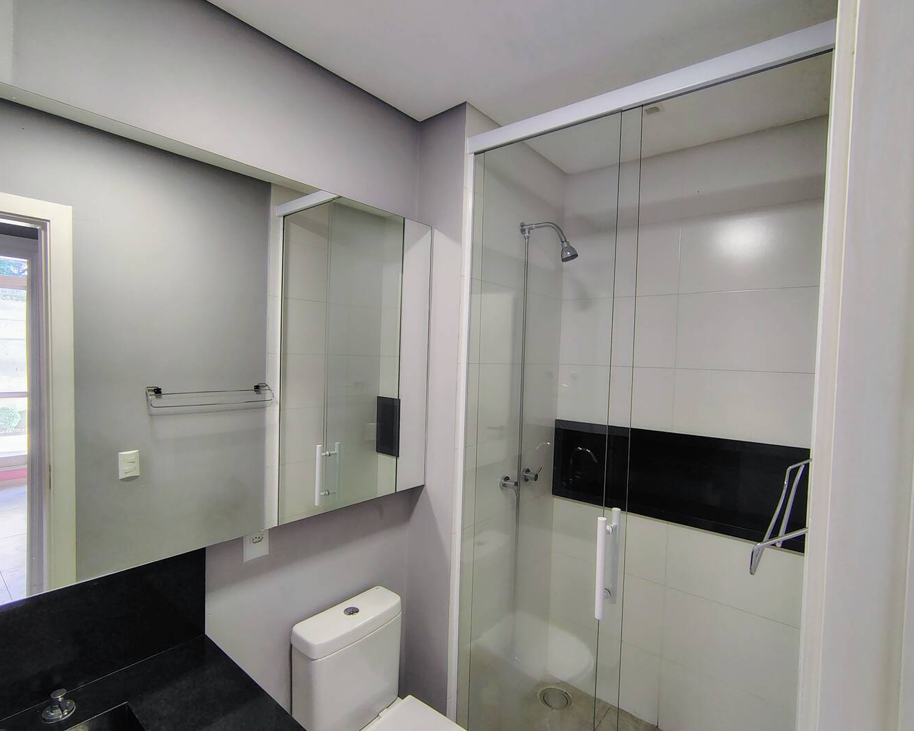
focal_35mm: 17
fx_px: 460
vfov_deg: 77.0
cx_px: 445
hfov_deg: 89.6
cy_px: 368
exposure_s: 1/30
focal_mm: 2.13
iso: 422
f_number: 2.2
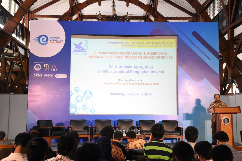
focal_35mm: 48
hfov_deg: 41.1
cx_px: 121
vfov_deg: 28.1
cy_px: 80
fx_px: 323
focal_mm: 32
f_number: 4
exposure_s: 1/125
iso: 4000
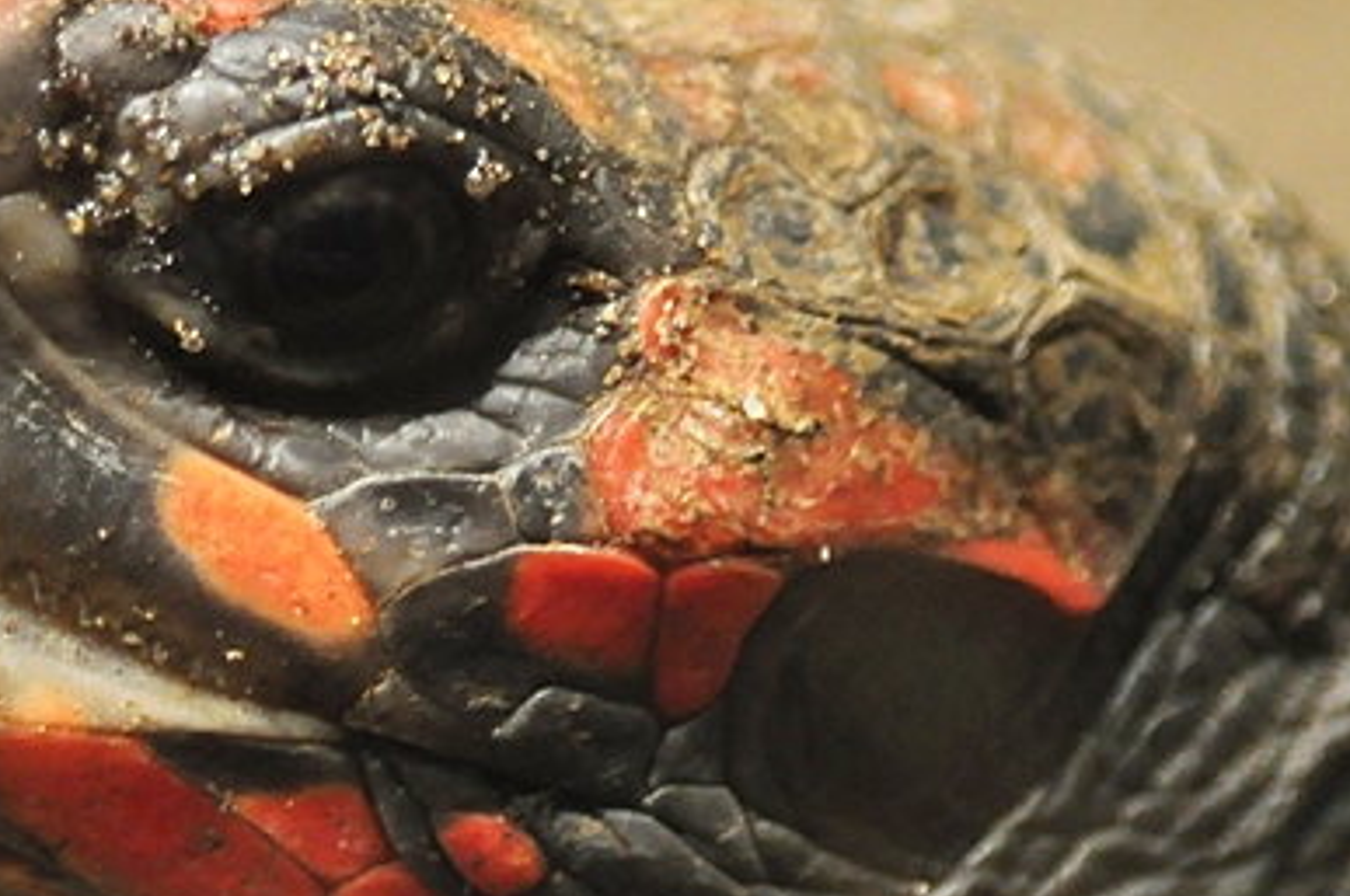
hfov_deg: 1.7
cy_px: 485
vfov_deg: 1.2
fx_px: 44568
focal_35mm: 1190
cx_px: 213
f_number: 5.6
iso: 1250
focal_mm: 300
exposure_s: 1/30
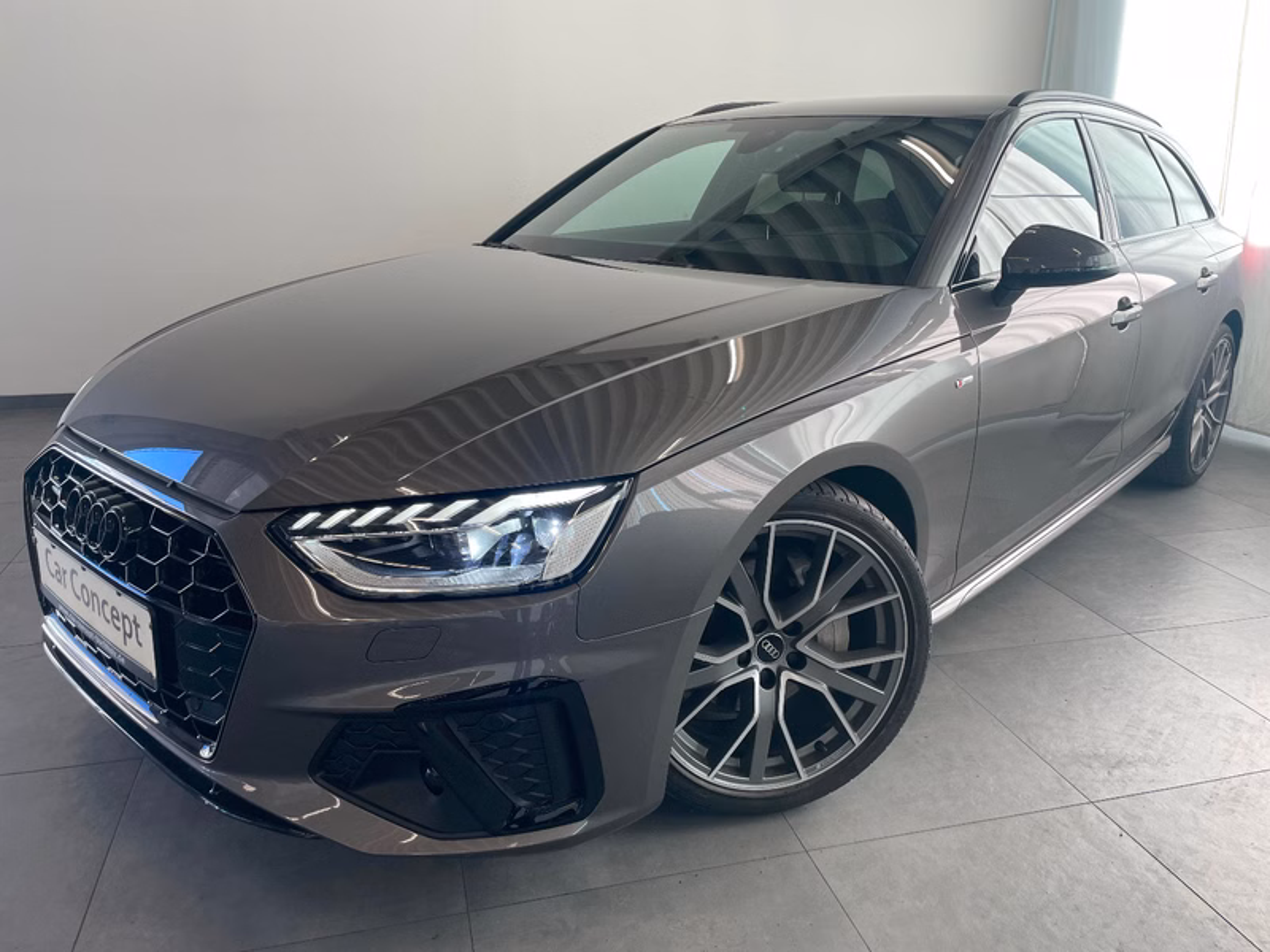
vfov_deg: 53.1
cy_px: 476
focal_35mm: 26
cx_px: 635
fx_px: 954
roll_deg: -0.6
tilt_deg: -18.2
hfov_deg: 67.3
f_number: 1.6
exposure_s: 1/100
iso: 40
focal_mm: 4.2
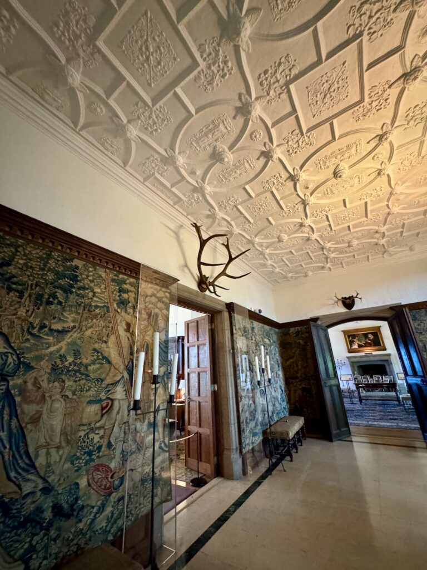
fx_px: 230
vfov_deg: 102.1
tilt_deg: +21.0
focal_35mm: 14
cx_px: 214
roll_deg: +3.4
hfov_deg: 85.7
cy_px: 285
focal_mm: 2.22
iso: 1000
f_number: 2.2
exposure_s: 1/40
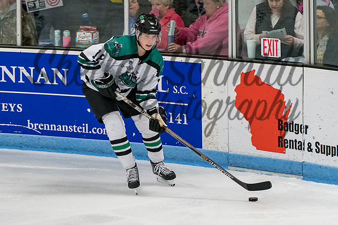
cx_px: 149
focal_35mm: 214
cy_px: 104
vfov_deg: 6.4
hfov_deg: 9.6
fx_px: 2013
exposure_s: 1/800
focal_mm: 86
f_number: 3.5
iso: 2500
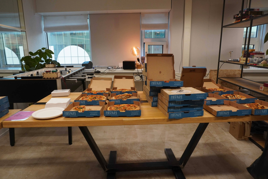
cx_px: 134
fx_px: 179
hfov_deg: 73.7
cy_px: 90
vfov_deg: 53.1
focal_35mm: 24
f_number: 8
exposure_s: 1/30
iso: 800
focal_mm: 16
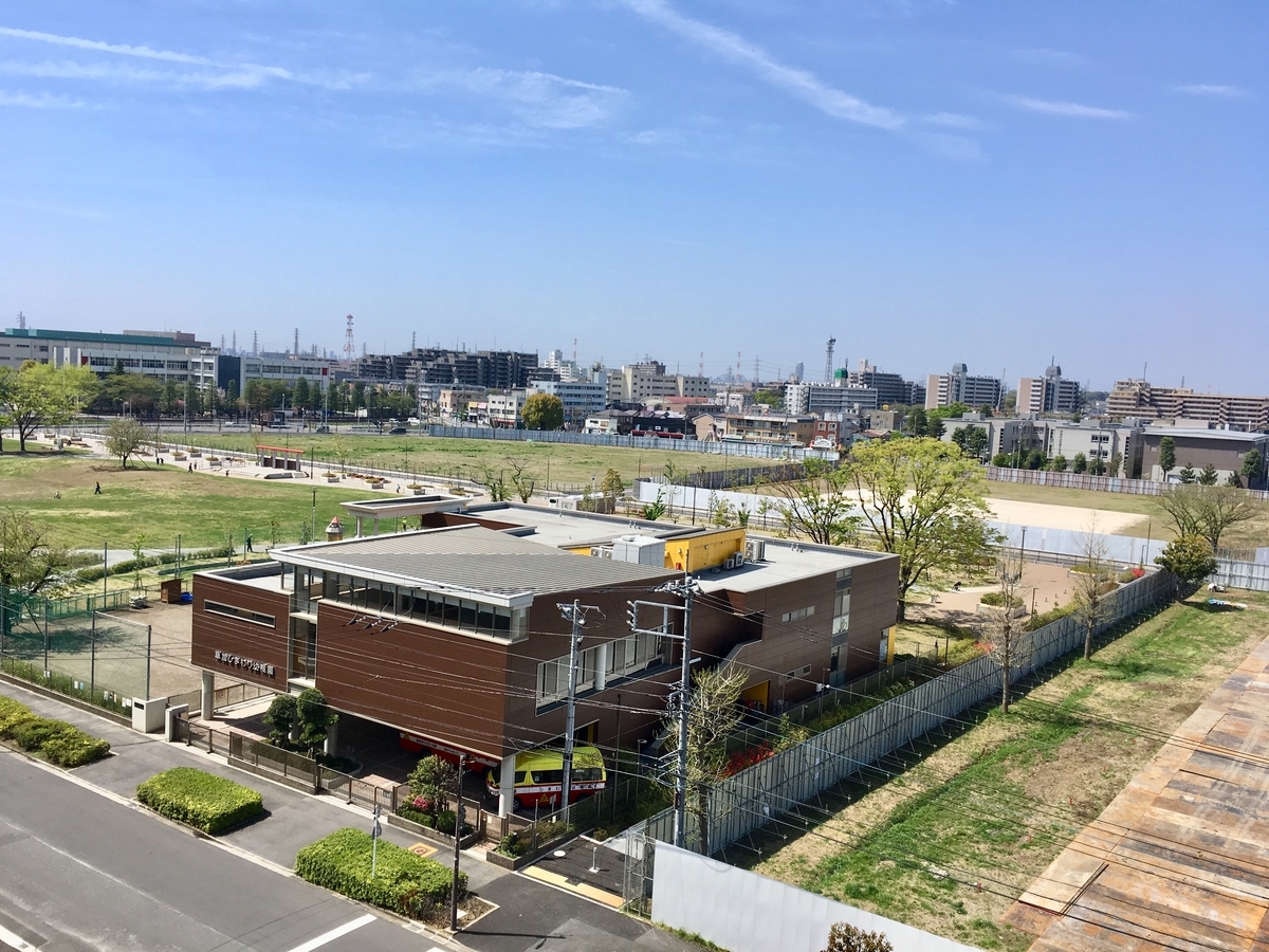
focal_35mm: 29
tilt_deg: -5.0
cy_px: 476
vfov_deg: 48.2
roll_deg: -3.1
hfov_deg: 61.7
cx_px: 634
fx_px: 1063
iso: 25
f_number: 2.2
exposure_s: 1/1672
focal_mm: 4.15
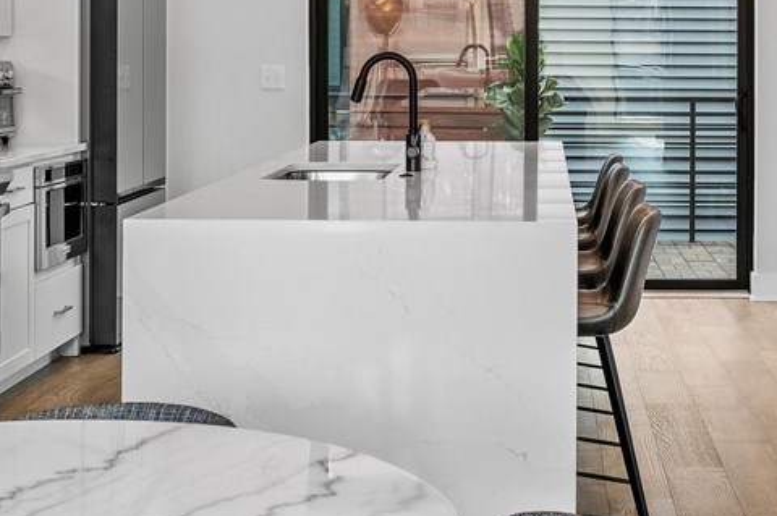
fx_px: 1466
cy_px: 49
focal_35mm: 68
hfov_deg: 29.4
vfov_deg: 19.6
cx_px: 530
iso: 400
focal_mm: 30
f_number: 8
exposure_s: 1/13
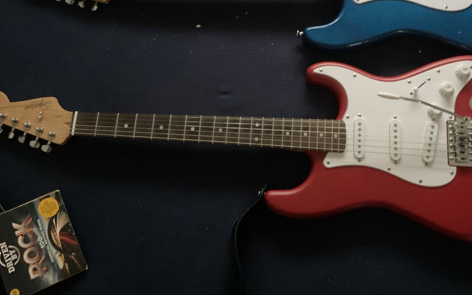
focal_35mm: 41
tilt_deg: -73.9
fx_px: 527
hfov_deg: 48.1
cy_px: 82
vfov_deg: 30.8
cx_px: 267
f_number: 1.8
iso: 500
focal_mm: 3
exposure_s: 1/20
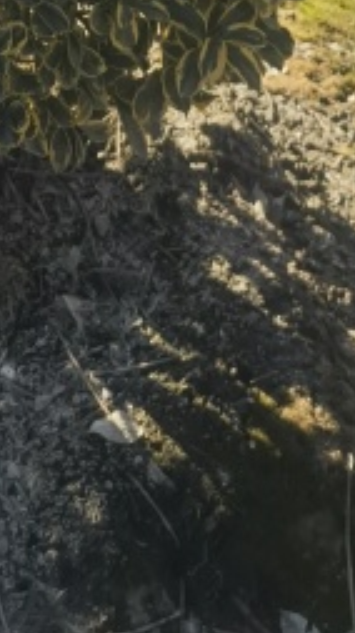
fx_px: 2079
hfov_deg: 9.4
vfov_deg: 14.6
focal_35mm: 124
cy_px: -587
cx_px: -218
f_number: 1.9
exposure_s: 1/2865
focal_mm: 6.67
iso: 50
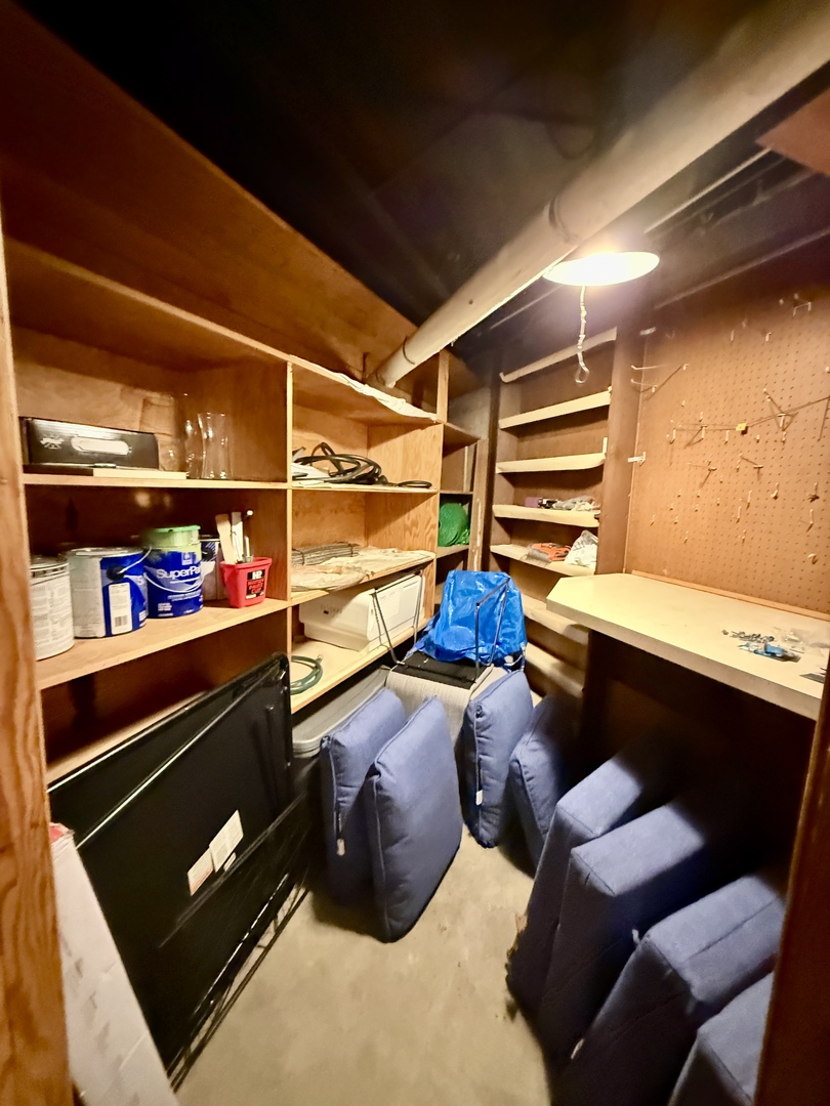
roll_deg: -3.8
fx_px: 448
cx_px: 415
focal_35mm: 14
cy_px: 553
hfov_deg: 85.7
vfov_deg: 102.1
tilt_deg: -7.5
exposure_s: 1/30
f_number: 2.2
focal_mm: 2.22
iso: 2000
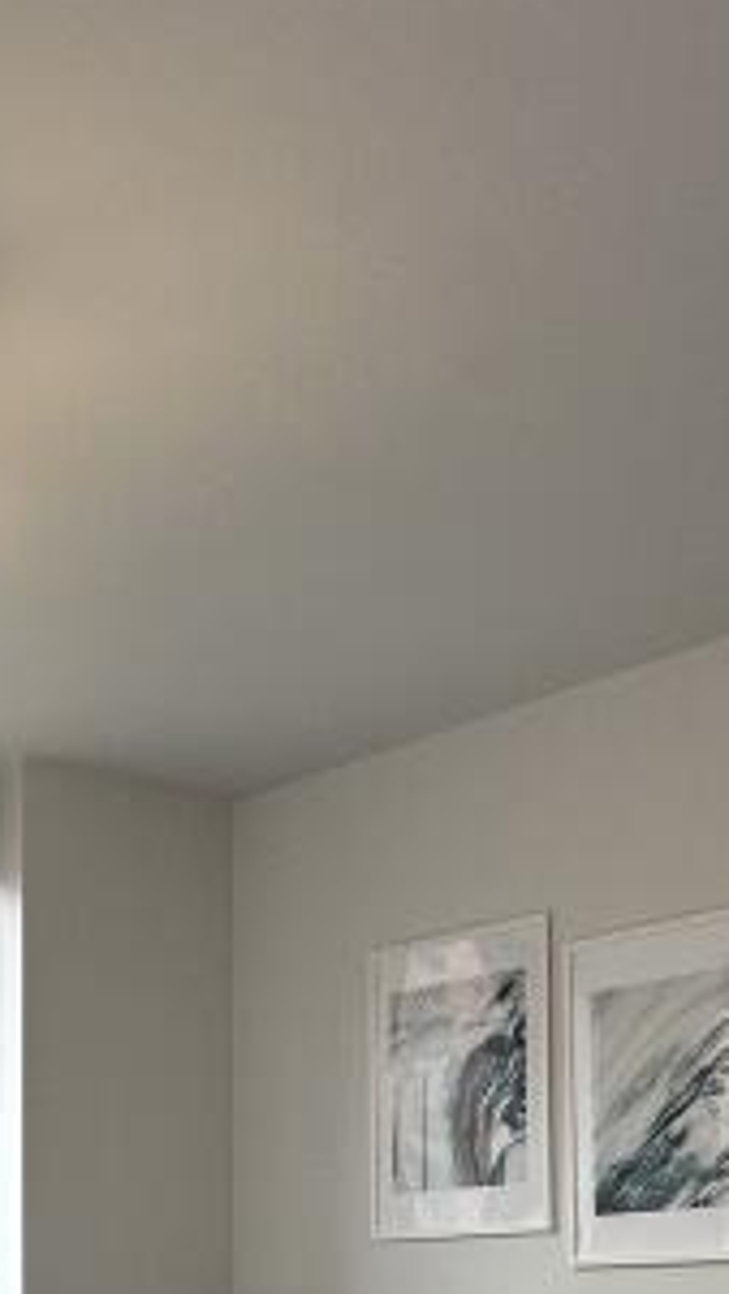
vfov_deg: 36.0
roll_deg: +0.1
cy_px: 1285
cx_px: -43
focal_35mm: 52
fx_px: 1785
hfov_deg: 22.0
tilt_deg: +1.4
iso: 64
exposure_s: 1/100
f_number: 2.2
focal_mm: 2.22
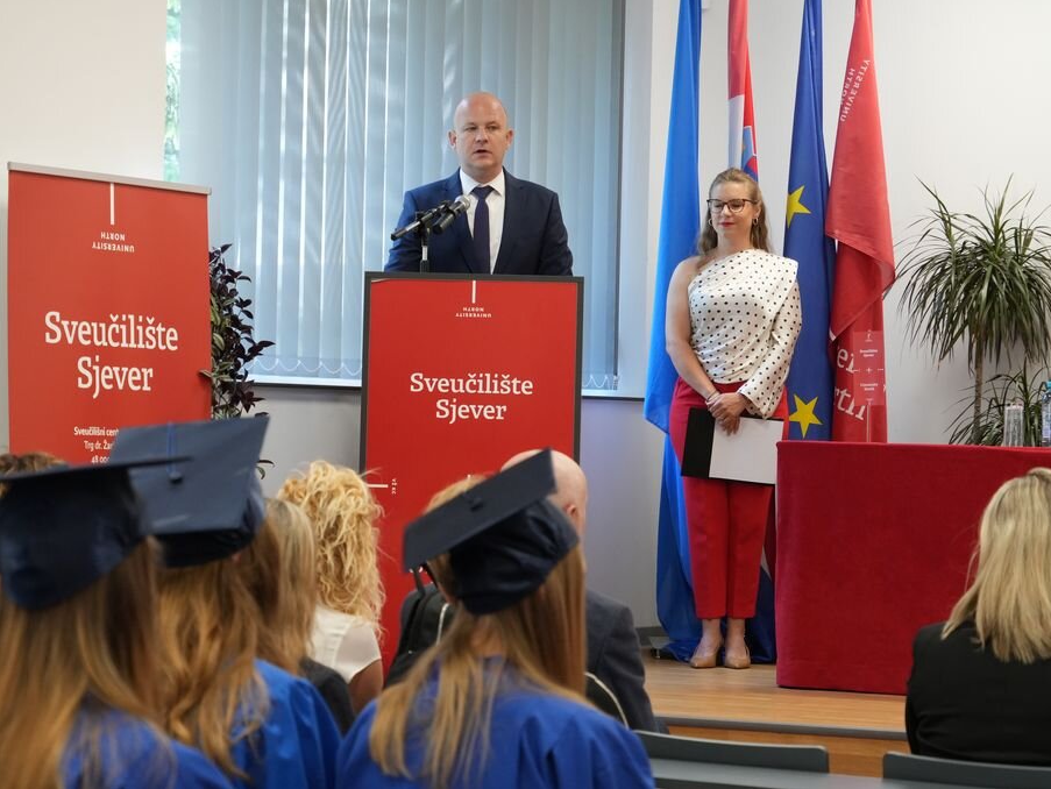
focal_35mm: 109
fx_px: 3311
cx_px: 502
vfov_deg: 13.6
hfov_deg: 18.0
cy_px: 393
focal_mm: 100
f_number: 8
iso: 4000
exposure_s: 1/100
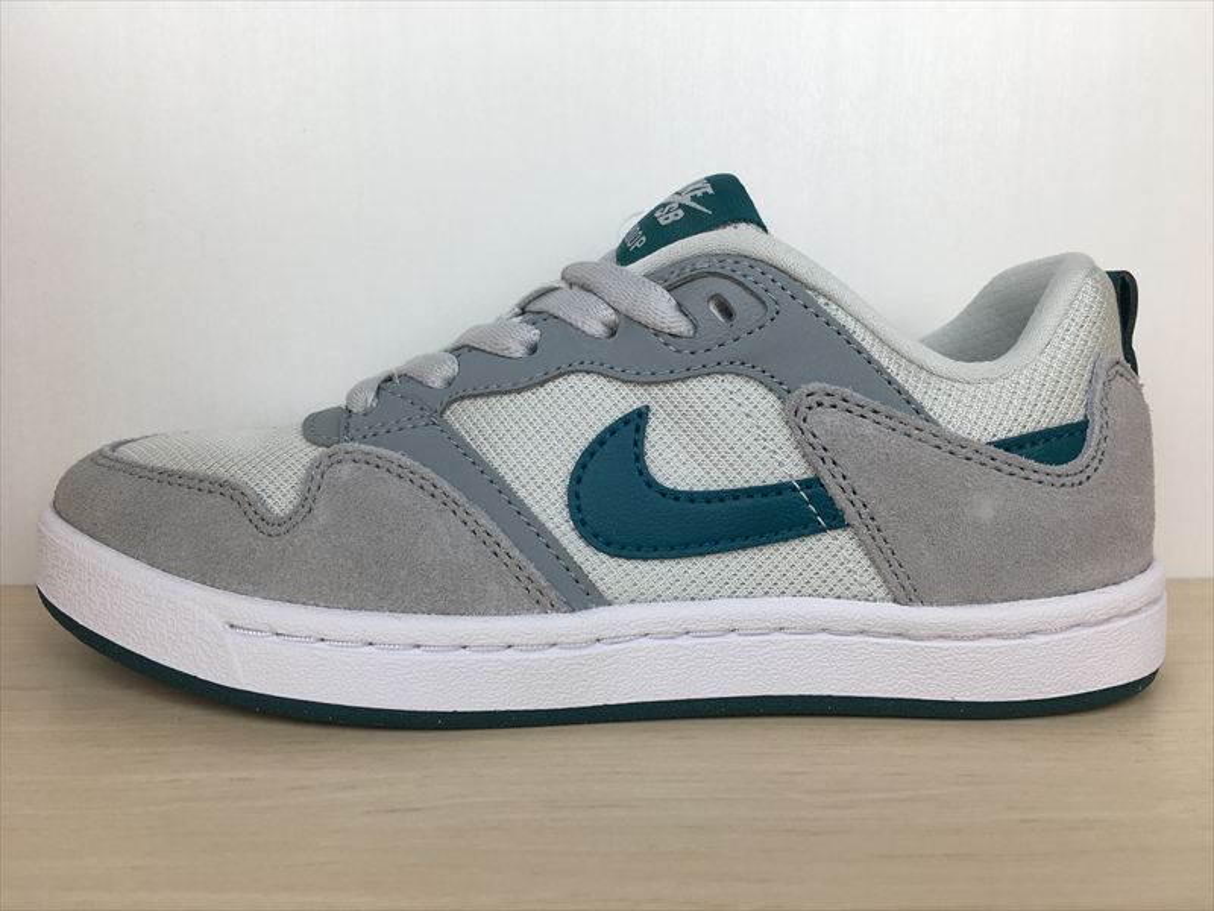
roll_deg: +0.4
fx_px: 1017
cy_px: 456
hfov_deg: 61.7
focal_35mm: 29
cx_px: 607
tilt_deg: -7.7
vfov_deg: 48.2
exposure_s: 1/166
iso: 25
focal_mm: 4.15
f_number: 2.2
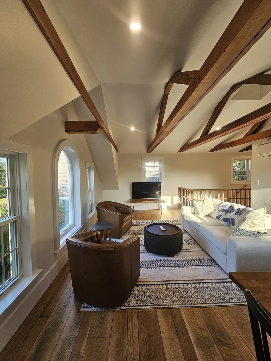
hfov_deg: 89.9
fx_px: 136
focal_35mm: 13
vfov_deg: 106.2
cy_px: 180
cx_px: 136
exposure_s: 1/120
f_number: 2.2
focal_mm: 2.2
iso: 64
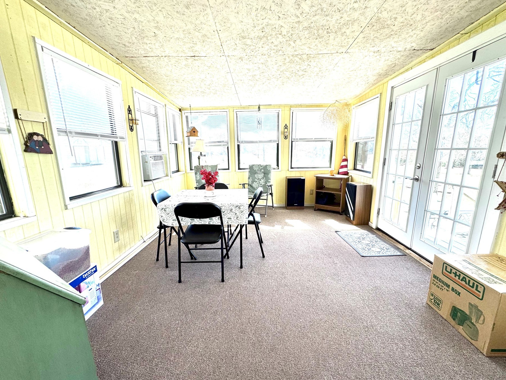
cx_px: 252
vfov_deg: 81.7
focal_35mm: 15
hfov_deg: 98.2
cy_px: 199
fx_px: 219
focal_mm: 2.22
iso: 40
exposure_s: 1/131
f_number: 2.2
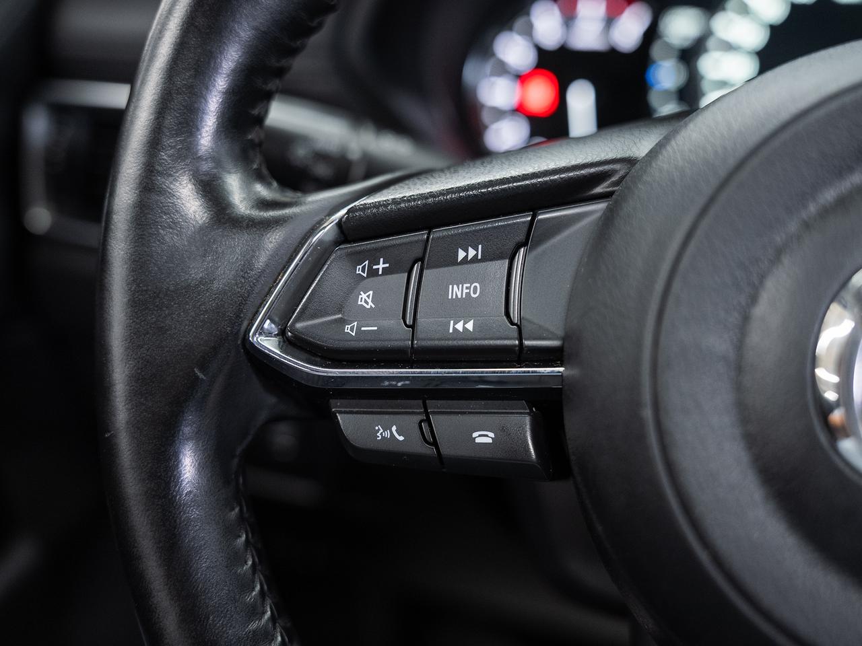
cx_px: 431
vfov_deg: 36.9
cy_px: 323
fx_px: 970
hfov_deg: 47.9
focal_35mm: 39
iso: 640
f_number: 3.2
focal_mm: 36
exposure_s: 1/50
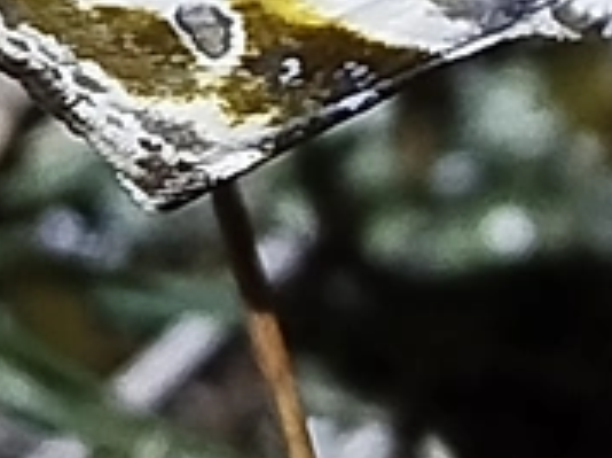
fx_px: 6868
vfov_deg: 3.8
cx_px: 430
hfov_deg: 5.1
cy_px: -152
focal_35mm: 389
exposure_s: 1/50
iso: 250
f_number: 1.7
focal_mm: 5.31
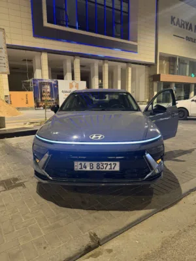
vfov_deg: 71.6
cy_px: 130
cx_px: 98
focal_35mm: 24
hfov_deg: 56.8
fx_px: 181
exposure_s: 1/60
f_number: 1.78
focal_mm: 6.76
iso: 800
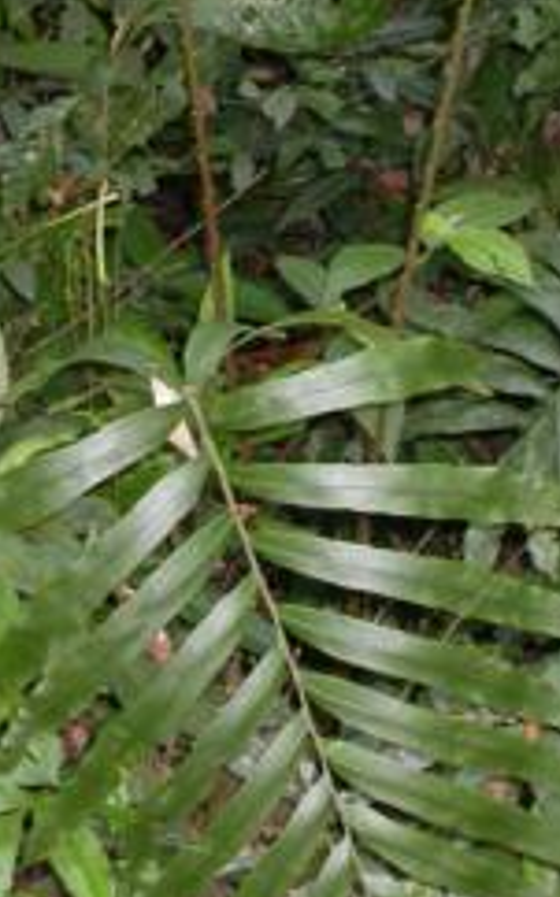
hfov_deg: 13.1
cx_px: 230
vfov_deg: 20.3
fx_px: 2445
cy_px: 70
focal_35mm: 100
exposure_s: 1/60
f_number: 2.6
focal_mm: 7.85
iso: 200
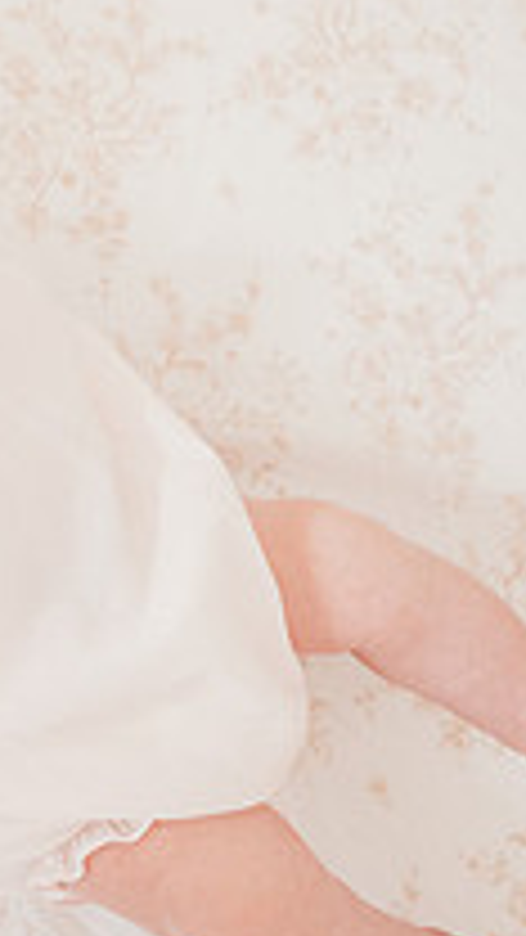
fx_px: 1736
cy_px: 250
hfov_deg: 15.7
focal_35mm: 70
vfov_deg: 29.7
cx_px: -288
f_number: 2.8
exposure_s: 1/200
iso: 1600
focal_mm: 24
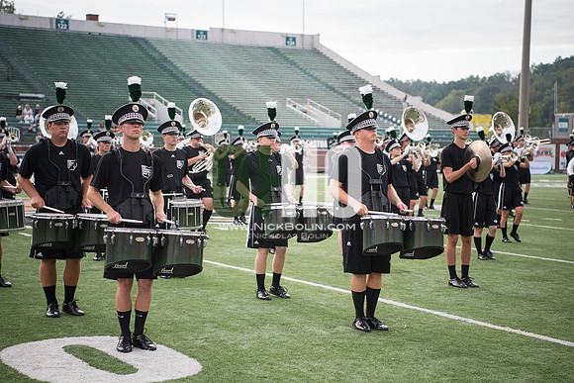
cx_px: 287
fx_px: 1116
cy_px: 192
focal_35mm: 70
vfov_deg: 19.5
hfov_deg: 28.8
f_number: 2.8
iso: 400
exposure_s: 1/2000
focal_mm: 70
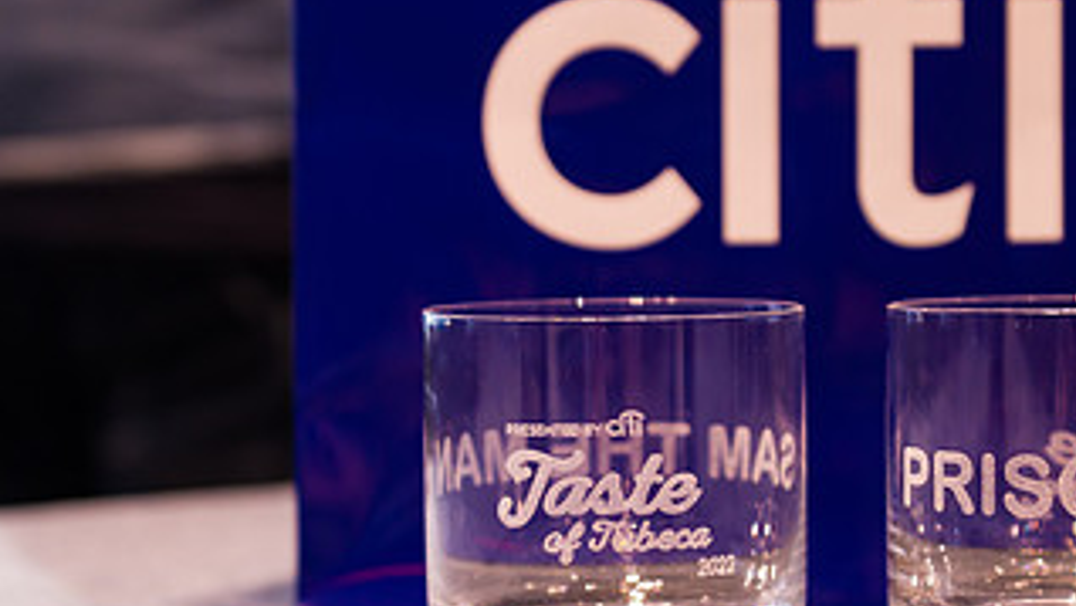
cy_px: 443
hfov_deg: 20.3
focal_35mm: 105
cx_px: 670
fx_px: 2996
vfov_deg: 11.5
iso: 640
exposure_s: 1/80
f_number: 4
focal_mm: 55
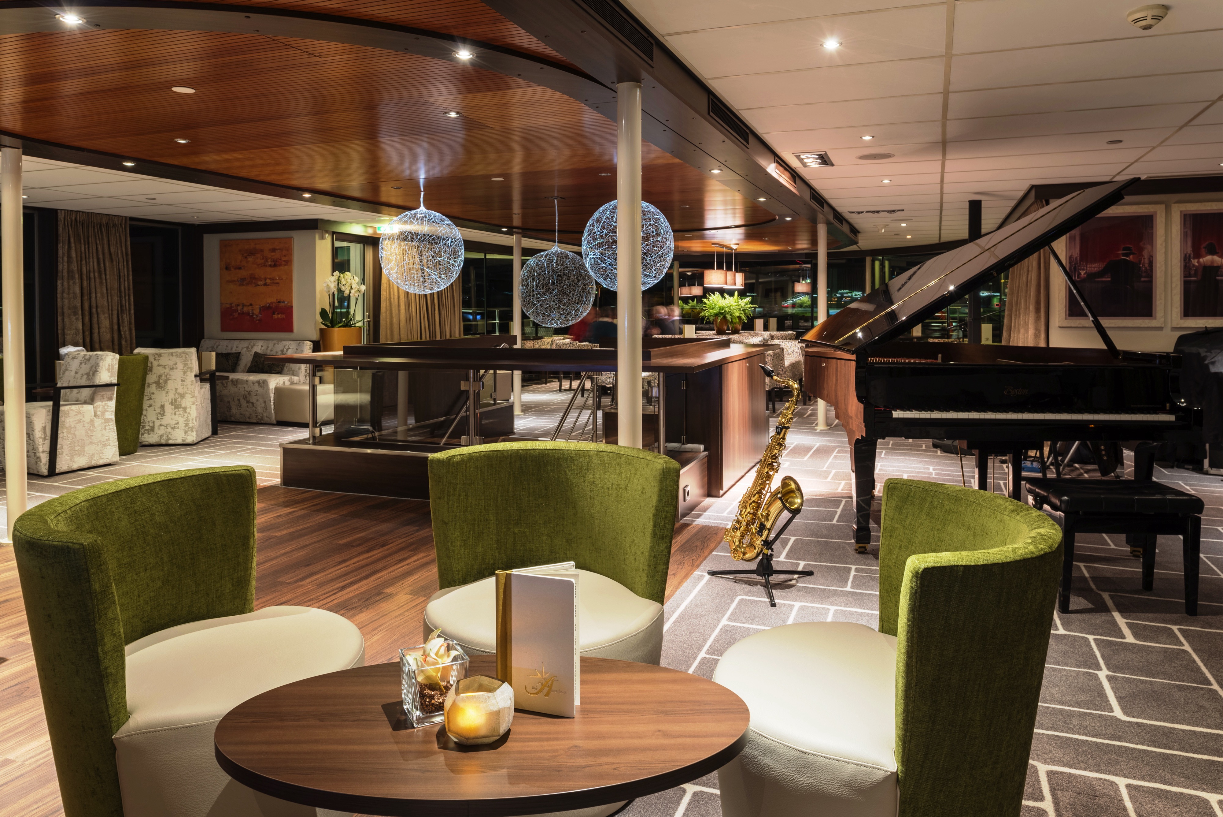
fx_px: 816
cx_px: 612
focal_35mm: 24
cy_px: 408
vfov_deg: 53.2
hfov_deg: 73.7
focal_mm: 24
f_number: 11
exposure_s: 1.6
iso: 100
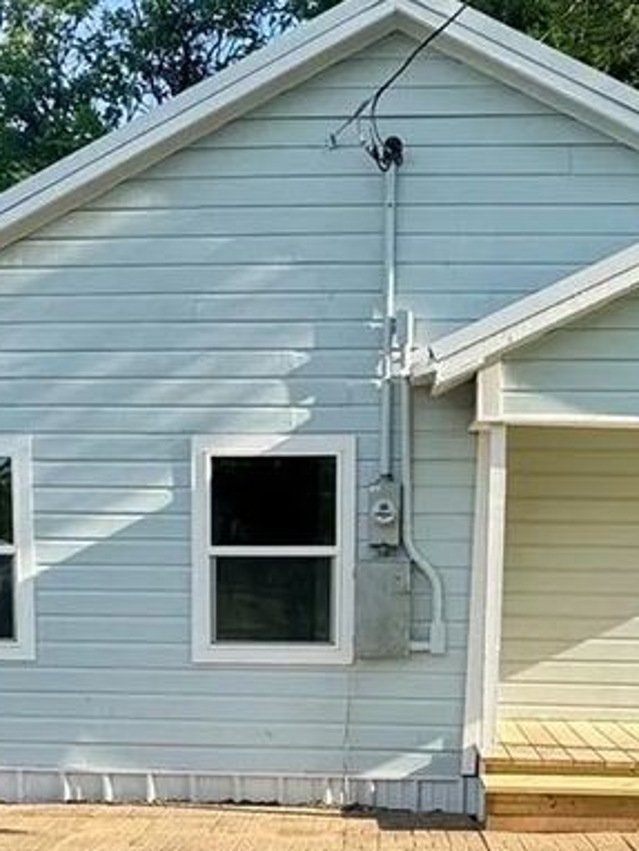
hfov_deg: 29.1
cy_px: 730
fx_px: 1229
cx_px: 289
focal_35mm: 50
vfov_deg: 36.3
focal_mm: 2.22
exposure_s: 1/921
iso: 50
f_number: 2.2
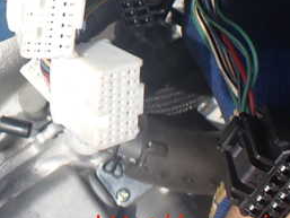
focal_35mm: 70
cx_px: 12
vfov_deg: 20.2
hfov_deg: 26.5
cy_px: -14
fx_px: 587
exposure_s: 1/640
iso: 100
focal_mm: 5.4
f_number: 3.2
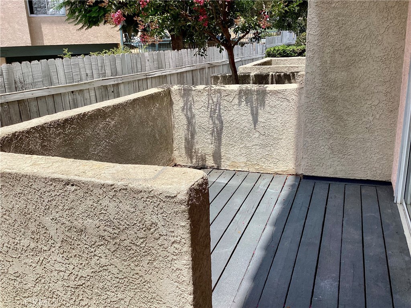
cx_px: 206
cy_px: 154
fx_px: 368
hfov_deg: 58.4
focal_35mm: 31
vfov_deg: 45.4
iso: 25
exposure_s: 1/1359
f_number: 2.4
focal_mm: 3.3
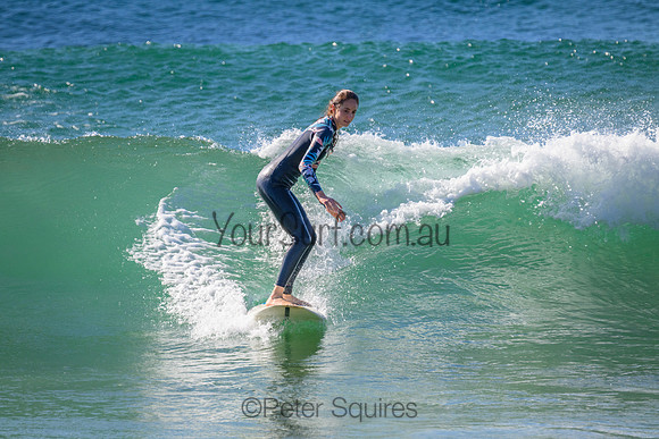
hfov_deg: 3.2
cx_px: 330
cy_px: 220
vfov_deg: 2.1
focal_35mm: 650
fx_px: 11901
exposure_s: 1/1600
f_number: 11
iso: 900
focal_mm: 650
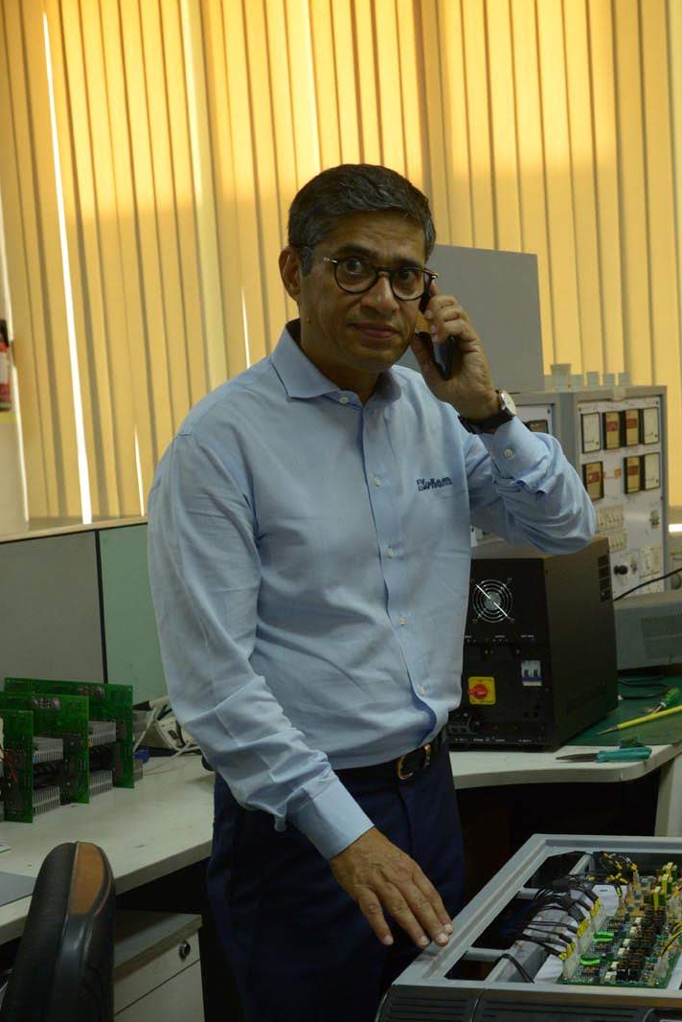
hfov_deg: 22.7
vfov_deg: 33.9
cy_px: 588
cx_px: 545
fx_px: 1675
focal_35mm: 59
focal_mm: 35
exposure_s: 1/100
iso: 1600
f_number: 5
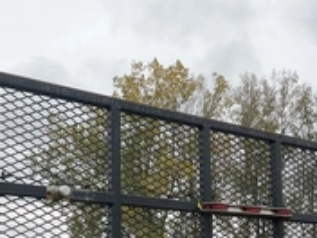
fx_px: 604
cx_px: 182
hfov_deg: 29.3
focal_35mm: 66
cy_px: 252
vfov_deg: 21.3
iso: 25
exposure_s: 1/370
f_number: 1.8
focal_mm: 3
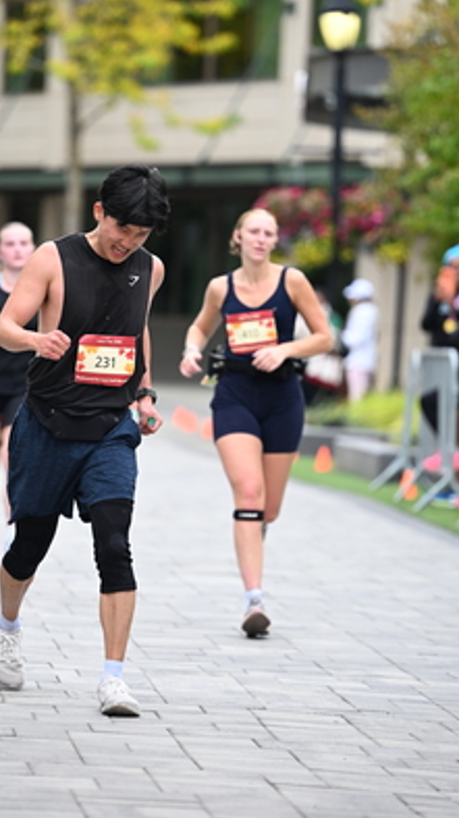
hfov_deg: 5.3
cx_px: 122
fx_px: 4922
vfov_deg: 9.5
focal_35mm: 227
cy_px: 367
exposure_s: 1/2000
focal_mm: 155
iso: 640
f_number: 2.8
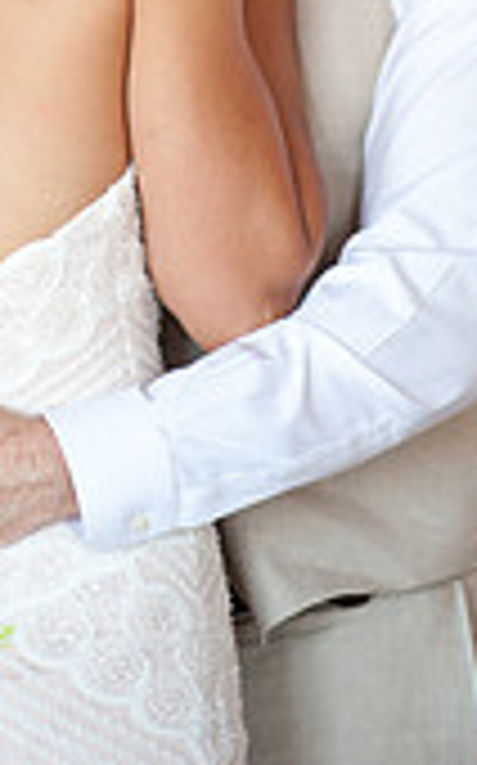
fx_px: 4771
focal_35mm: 229
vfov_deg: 9.0
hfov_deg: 5.7
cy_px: -243
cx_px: 65
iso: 400
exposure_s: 1/400
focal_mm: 85
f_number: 1.6
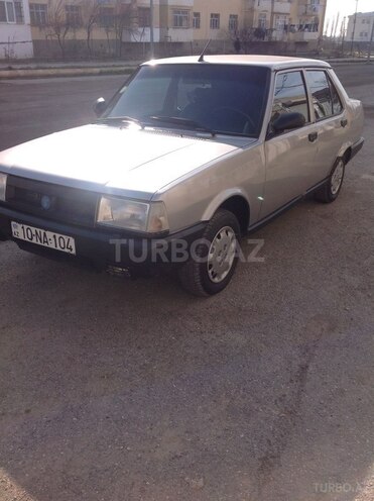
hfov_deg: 40.6
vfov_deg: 52.7
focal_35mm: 35
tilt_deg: -22.6
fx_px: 505
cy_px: 250
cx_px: 187
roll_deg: -1.5
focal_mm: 4.28
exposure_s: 1/1374
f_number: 2.4
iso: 50
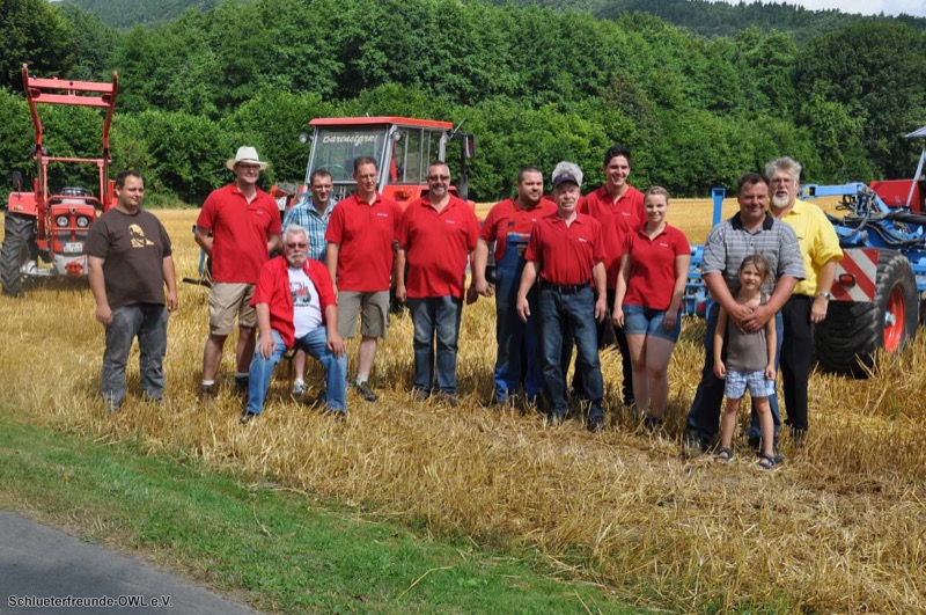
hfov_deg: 43.7
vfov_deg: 29.8
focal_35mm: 45
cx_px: 463
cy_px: 308
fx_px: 1156
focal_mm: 30
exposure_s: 1/320
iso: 200
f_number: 9
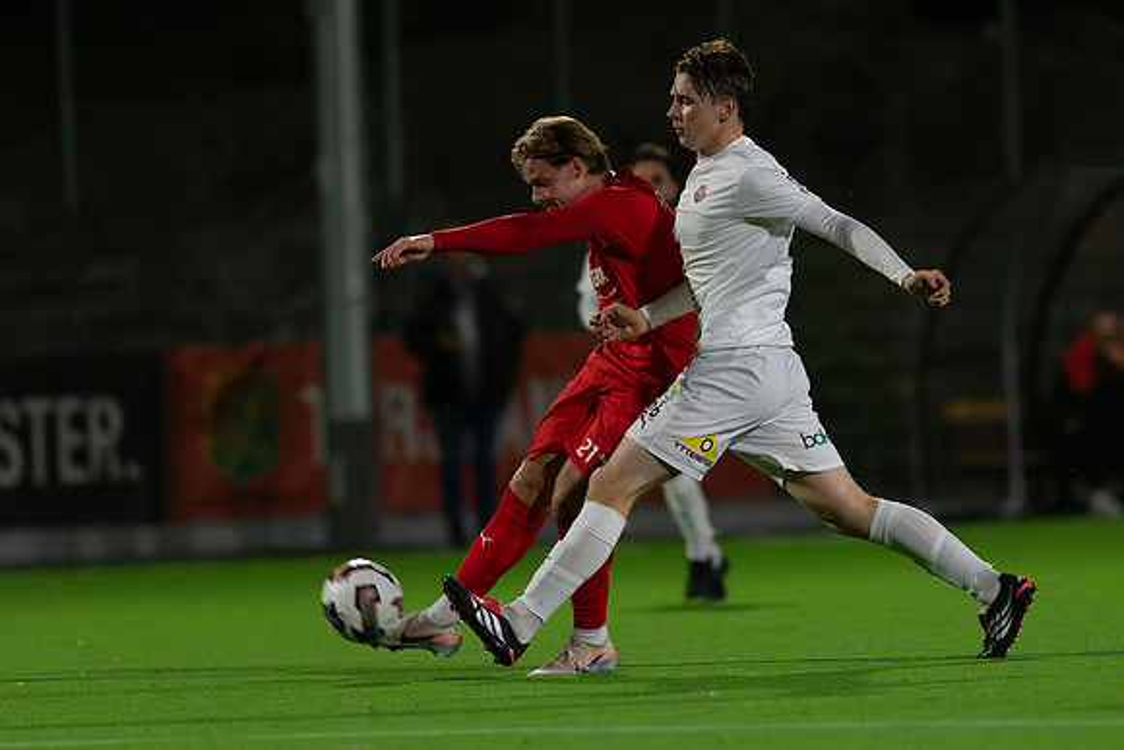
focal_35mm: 450
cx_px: 562
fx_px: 14053
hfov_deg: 4.6
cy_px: 375
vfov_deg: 3.1
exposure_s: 1/1000
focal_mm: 300
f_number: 3.2
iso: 8000
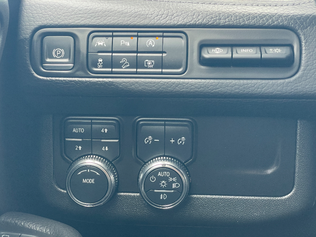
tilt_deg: -16.2
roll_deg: -0.2
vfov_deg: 28.0
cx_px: 158
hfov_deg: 36.8
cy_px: 118
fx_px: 475
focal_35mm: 52
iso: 100
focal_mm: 6
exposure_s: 1/99
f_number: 2
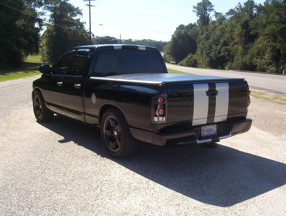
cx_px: 143
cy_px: 108
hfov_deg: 47.8
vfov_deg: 37.0
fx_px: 323
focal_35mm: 39
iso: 100
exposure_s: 1/480
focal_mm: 6
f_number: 4.5
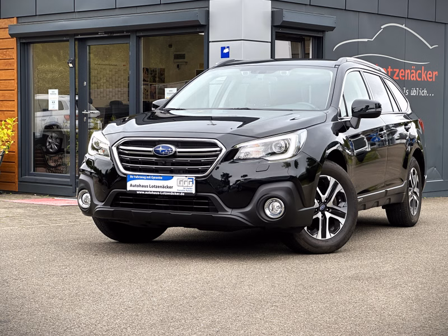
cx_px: 224
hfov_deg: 25.3
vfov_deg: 19.1
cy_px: 168
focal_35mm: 77
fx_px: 997
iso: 64
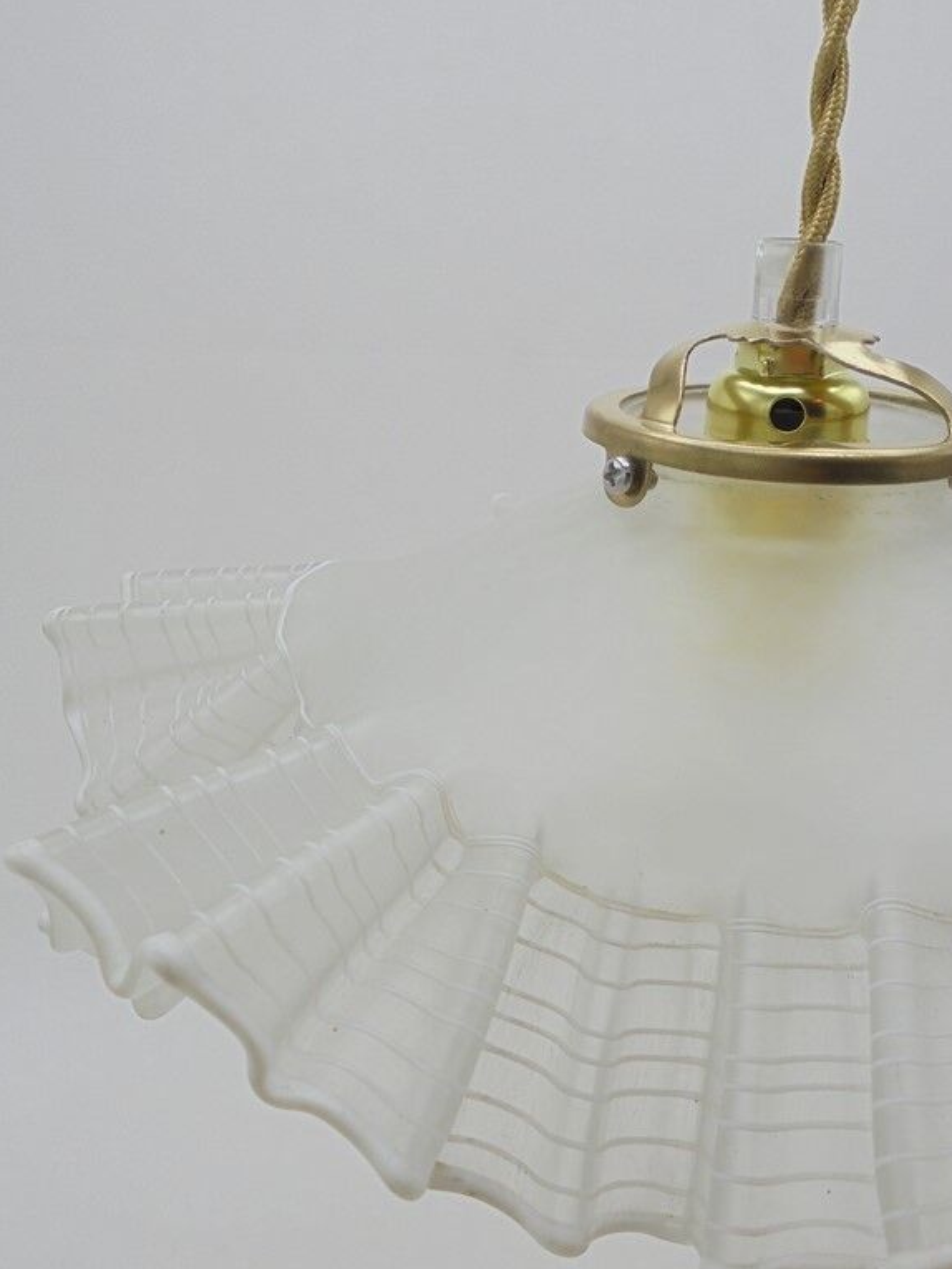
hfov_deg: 35.9
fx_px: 1466
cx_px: 517
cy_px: 637
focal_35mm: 40
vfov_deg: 46.8
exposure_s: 1/50
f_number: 4
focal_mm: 6.1
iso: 100
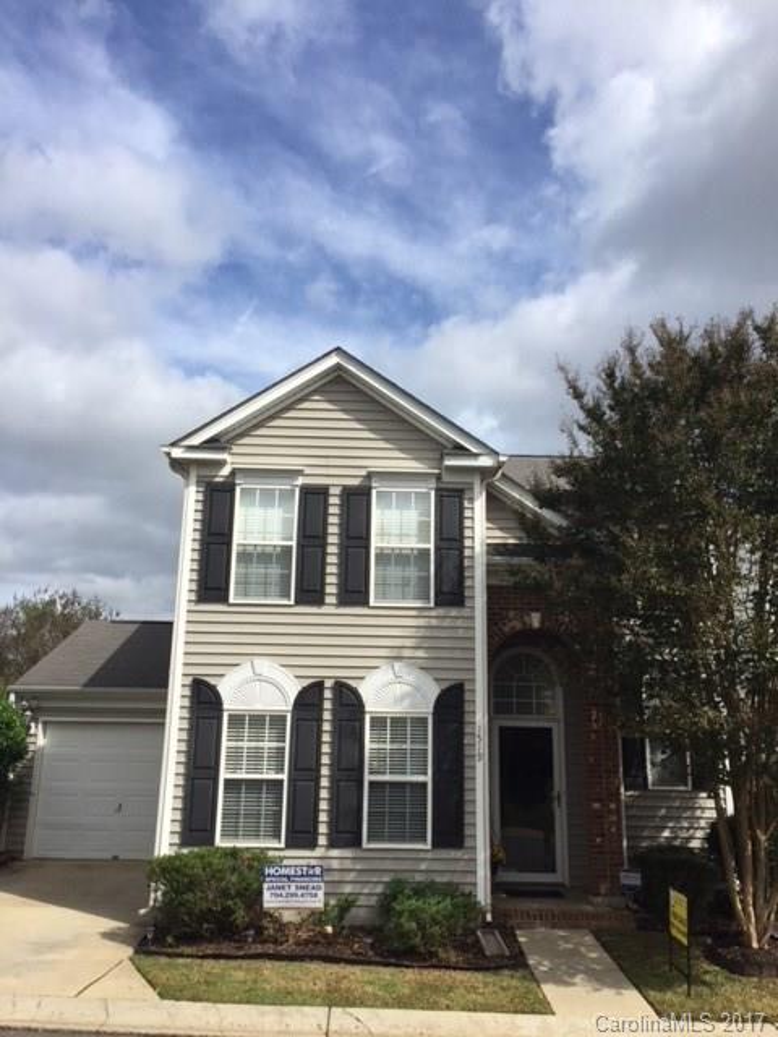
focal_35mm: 29
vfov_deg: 61.7
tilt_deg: +14.3
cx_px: 389
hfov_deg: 48.2
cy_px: 518
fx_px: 869
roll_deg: -1.1
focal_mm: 4.15
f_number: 2.2
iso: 32
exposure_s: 1/2639
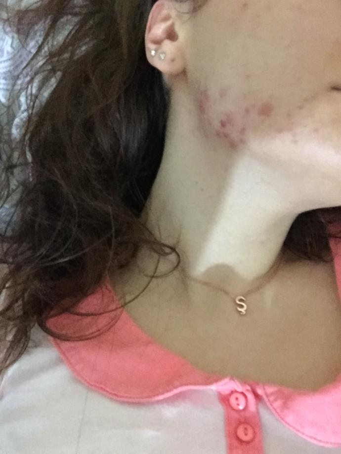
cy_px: 227
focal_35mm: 31
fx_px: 407
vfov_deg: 58.4
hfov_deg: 45.4
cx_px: 170
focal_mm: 2.65
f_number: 2.2
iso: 640
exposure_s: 1/17
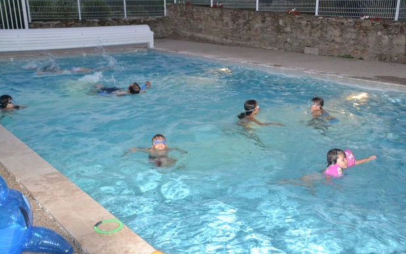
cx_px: 208
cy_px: 137
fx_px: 454
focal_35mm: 41
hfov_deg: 48.2
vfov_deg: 31.3
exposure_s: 1/60
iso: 3200
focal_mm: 26
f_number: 4
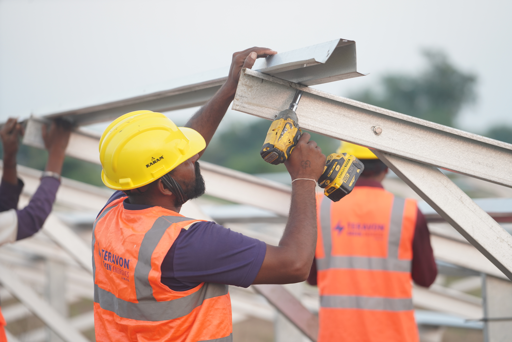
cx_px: 256
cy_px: 171
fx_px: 2589
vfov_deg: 7.5
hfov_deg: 11.3
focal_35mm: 182
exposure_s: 1/100
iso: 500
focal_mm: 182
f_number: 4
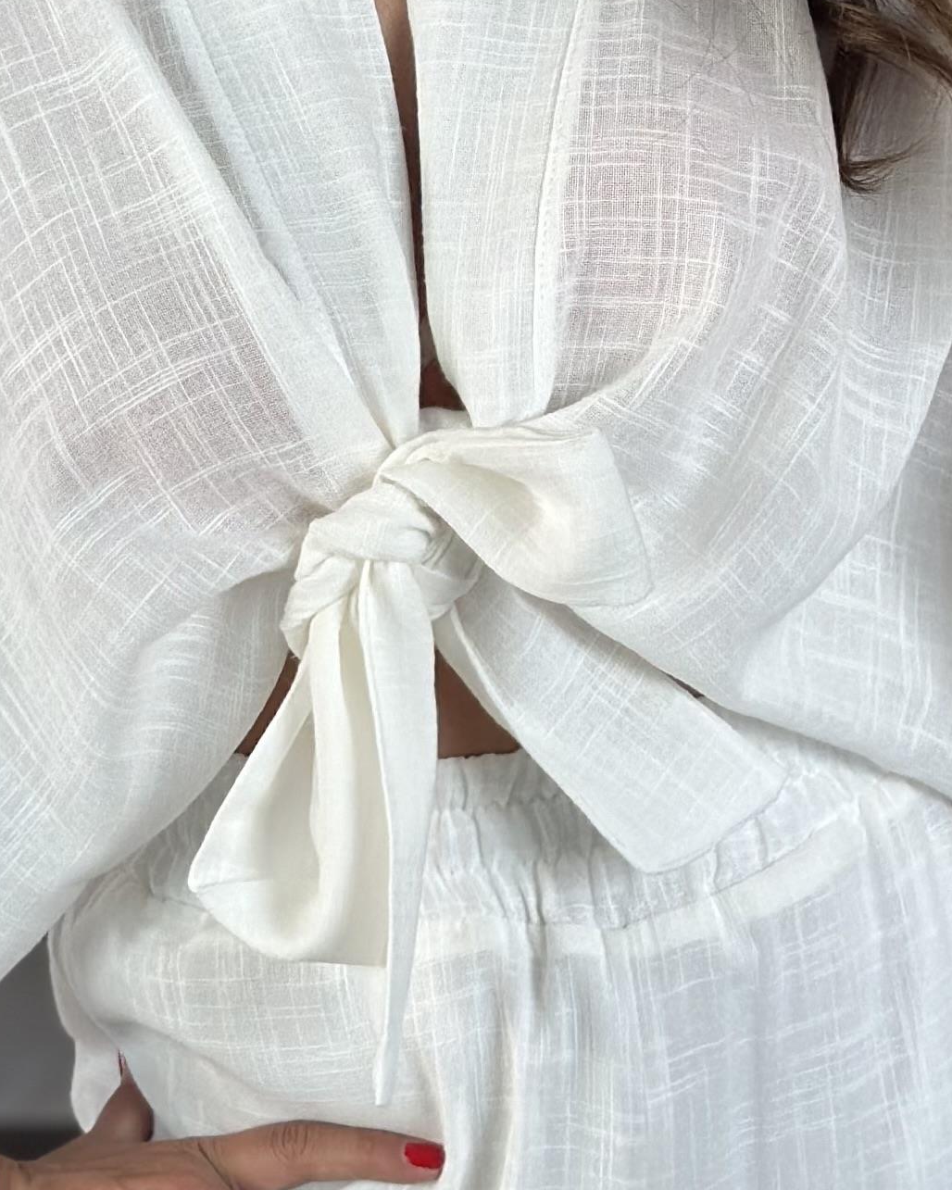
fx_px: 5177
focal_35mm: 147
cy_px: 94
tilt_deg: -12.5
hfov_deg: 10.5
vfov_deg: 13.0
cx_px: 429
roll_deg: +2.6
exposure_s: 1/150
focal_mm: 6.86
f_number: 1.78
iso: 100
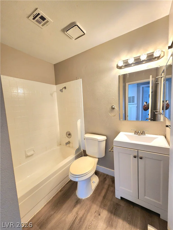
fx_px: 87
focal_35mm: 13
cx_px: 86
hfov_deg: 89.9
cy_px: 115
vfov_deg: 106.2
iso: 125
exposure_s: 1/60.2
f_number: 2.2
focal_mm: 2.2
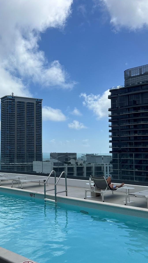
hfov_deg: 30.1
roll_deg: +0.3
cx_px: 21
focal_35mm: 38
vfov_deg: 52.8
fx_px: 265
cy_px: 131
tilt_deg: +4.0
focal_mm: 5.7
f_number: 1.5
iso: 50
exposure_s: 1/9434
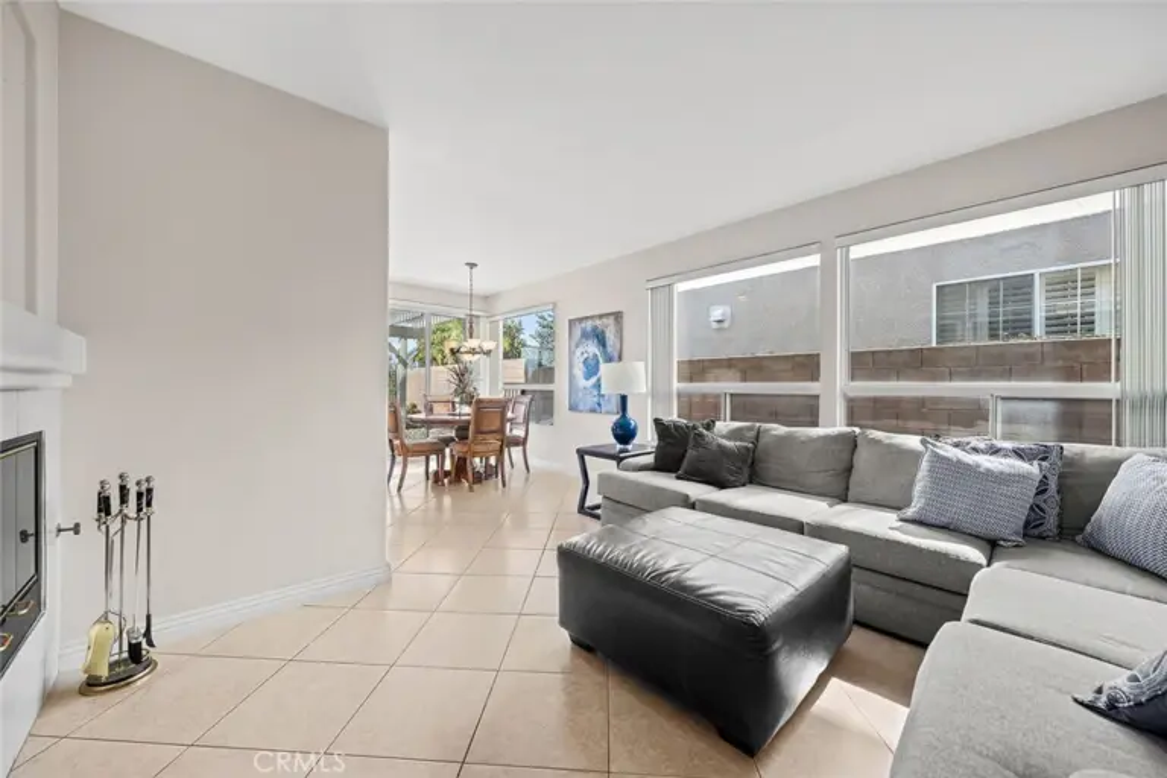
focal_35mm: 13
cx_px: 584
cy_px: 389
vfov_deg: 85.4
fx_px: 421
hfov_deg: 108.3
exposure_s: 1/60
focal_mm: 13
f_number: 5
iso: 1250
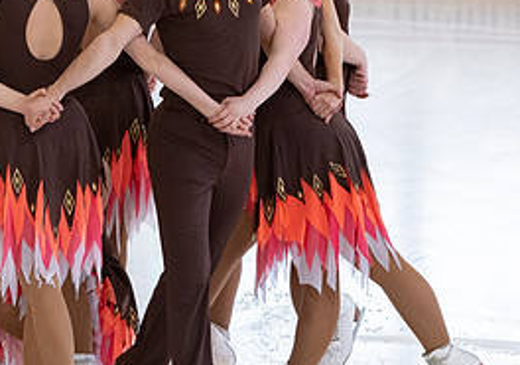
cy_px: 107
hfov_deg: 3.6
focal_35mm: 569
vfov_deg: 2.5
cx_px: -33
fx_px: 8350
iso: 640
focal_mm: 112
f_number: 4
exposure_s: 1/320
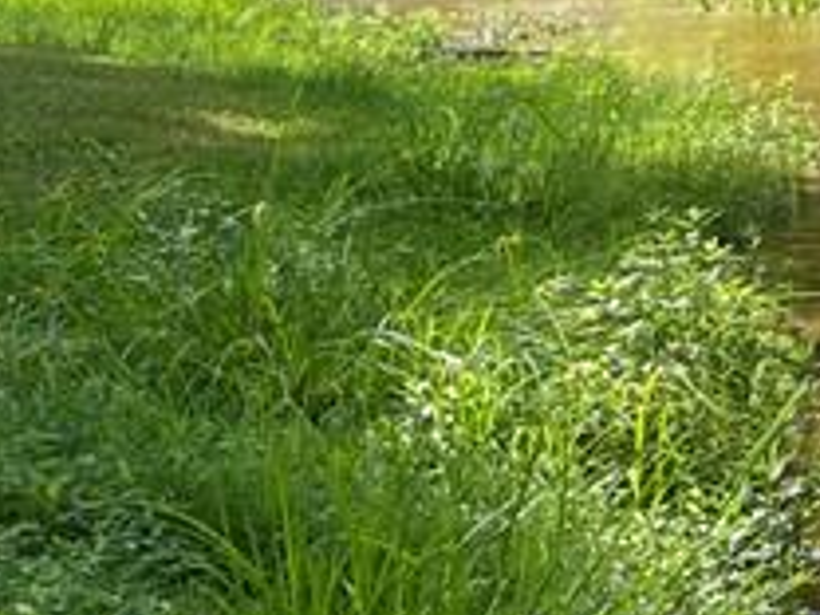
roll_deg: +0.1
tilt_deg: -3.5
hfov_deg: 14.4
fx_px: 3032
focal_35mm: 128
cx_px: 1234
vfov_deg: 11.5
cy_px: -20
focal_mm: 4.2
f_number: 1.6
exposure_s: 1/947
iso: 32
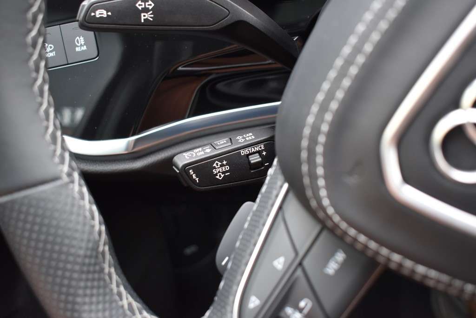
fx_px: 556
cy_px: 159
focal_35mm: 42
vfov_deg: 31.9
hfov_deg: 46.4
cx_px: 238
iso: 900
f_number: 4.2
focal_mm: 28
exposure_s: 1/60
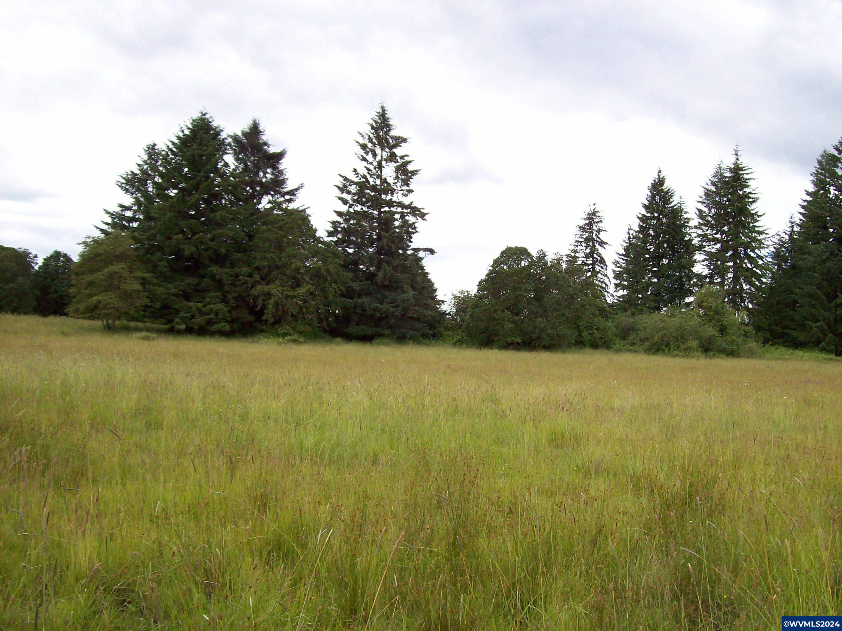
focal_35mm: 36
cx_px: 421
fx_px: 875
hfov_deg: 51.4
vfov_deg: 39.6
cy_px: 316
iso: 80
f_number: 2.7
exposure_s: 1/789
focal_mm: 6
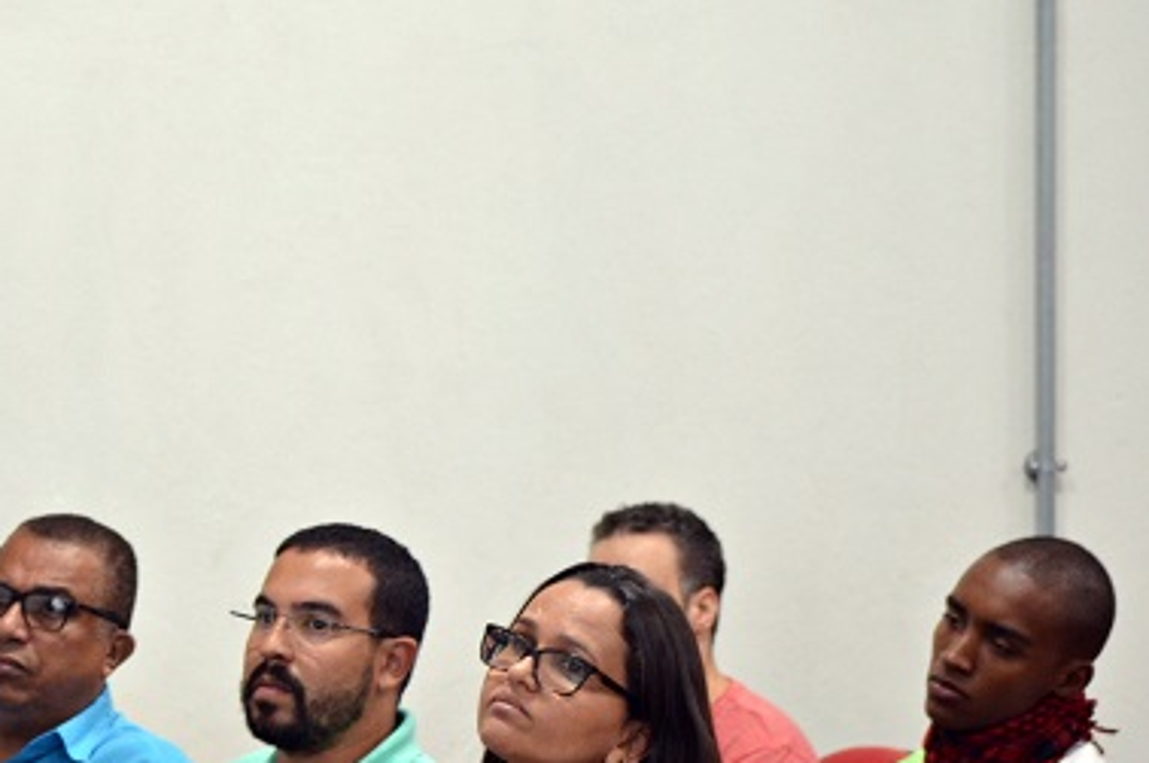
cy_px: 699
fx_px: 5004
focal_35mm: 157
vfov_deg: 8.7
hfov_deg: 12.9
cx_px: -119
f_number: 2.8
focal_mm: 44
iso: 640
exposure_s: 1/20
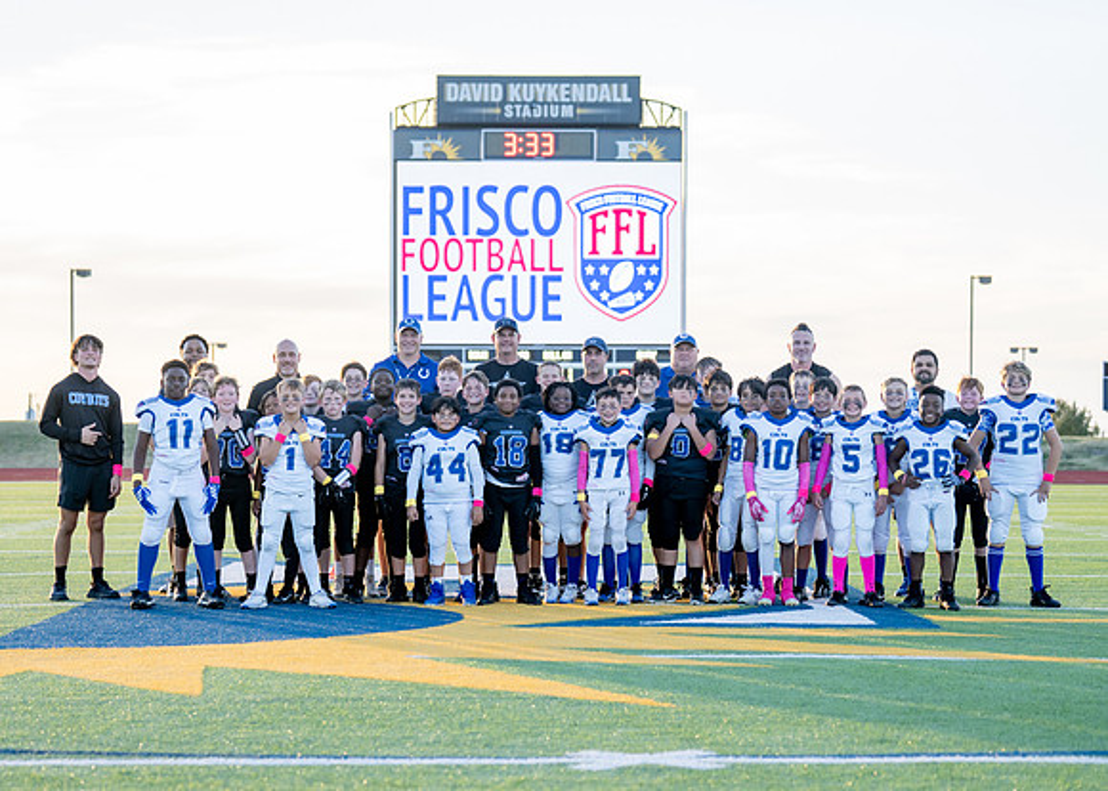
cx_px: 524
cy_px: 490
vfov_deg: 15.5
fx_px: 2898
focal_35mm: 92
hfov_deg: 21.6
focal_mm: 70
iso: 320
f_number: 2.8
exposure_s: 1/640
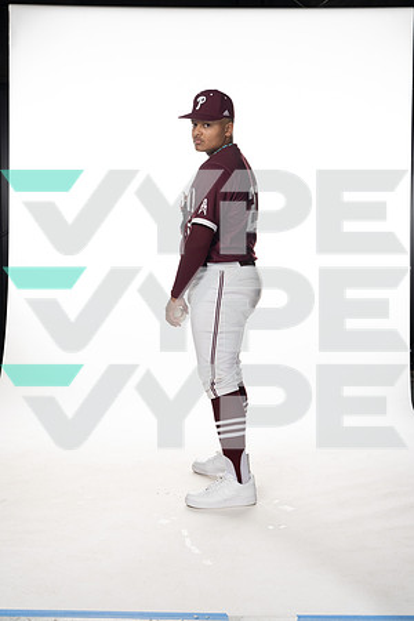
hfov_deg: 27.5
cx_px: 207
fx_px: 845
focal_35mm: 49
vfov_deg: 40.3
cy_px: 310
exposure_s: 1/250
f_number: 6.3
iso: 400
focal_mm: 49
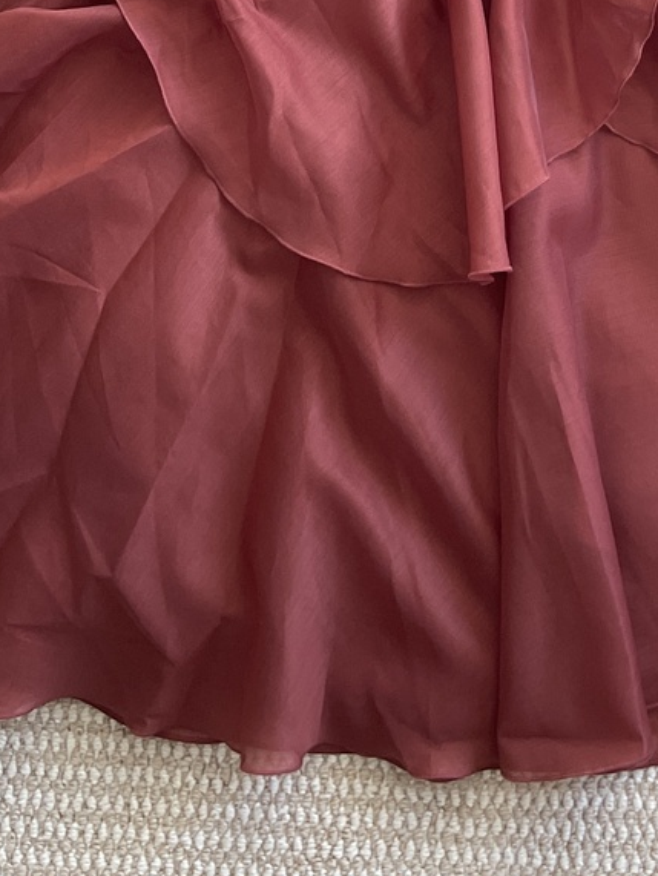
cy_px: -305
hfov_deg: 20.7
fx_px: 1772
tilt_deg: -75.4
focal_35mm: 70
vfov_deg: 23.9
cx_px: 572
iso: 125
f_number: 1.6
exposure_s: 1/121
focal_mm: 5.1
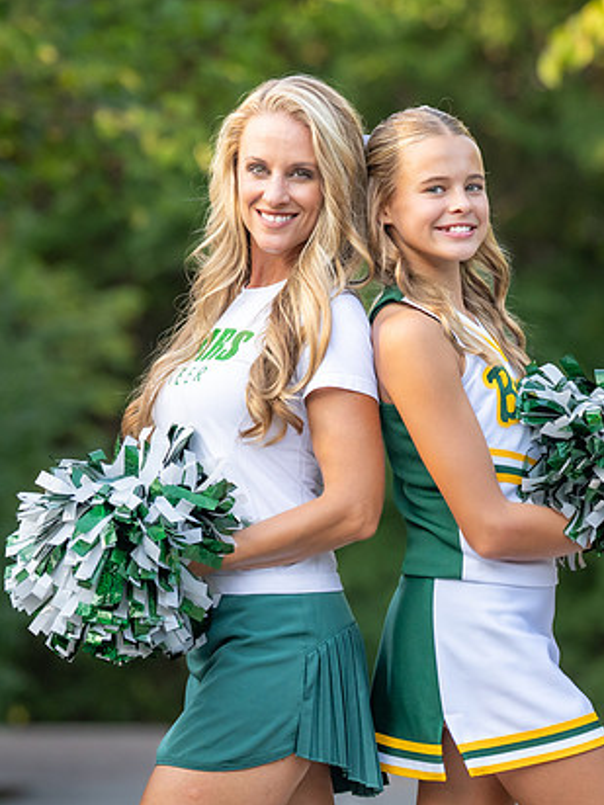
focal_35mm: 242
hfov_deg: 6.1
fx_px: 5630
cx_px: 348
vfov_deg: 8.2
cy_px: 339
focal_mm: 117
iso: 800
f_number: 2.8
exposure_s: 1/1000
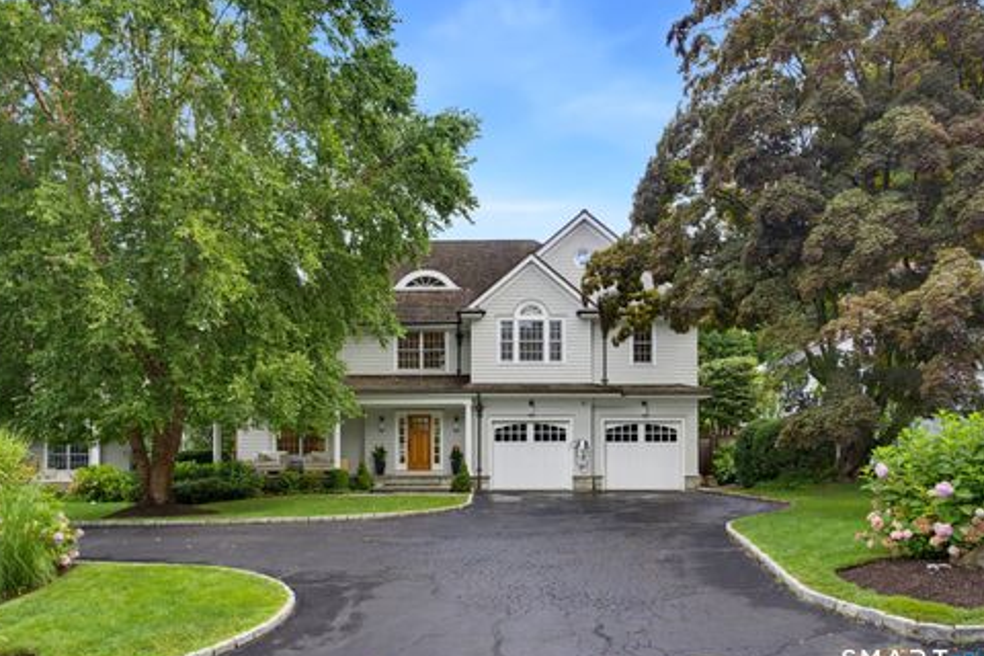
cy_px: 334
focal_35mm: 25
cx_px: 482
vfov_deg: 51.3
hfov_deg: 71.5
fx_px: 683
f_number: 8
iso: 320
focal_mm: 24
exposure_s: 1/30
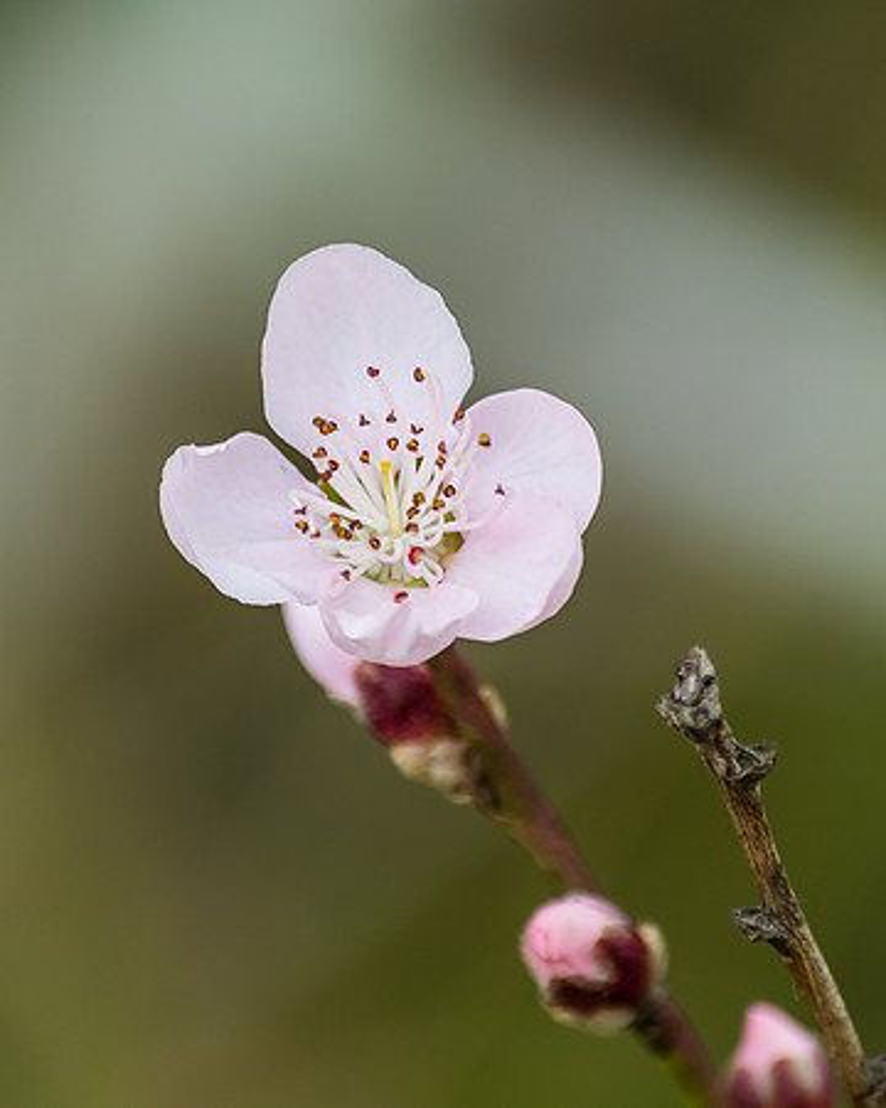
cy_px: 554
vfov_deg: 3.1
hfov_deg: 2.4
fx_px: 20764
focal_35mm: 633
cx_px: 402
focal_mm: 300
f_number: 5.6
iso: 400
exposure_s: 1/160
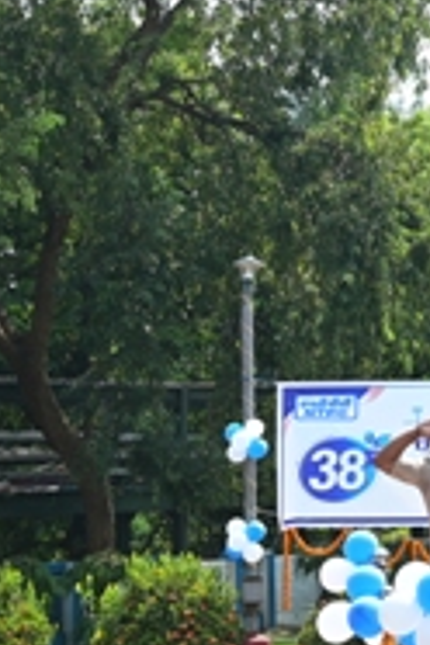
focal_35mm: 98
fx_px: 1756
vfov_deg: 20.7
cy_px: 187
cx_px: 662
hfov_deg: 13.1
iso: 200
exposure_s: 1/125
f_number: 10
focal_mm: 28
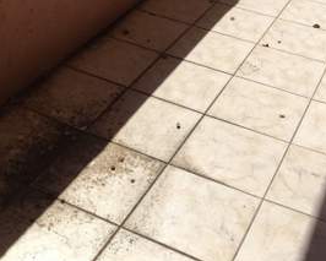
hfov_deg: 27.9
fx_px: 656
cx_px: 156
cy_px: -119
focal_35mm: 68
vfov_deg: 19.8
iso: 25
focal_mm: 4.15
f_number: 2.2
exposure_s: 1/2481
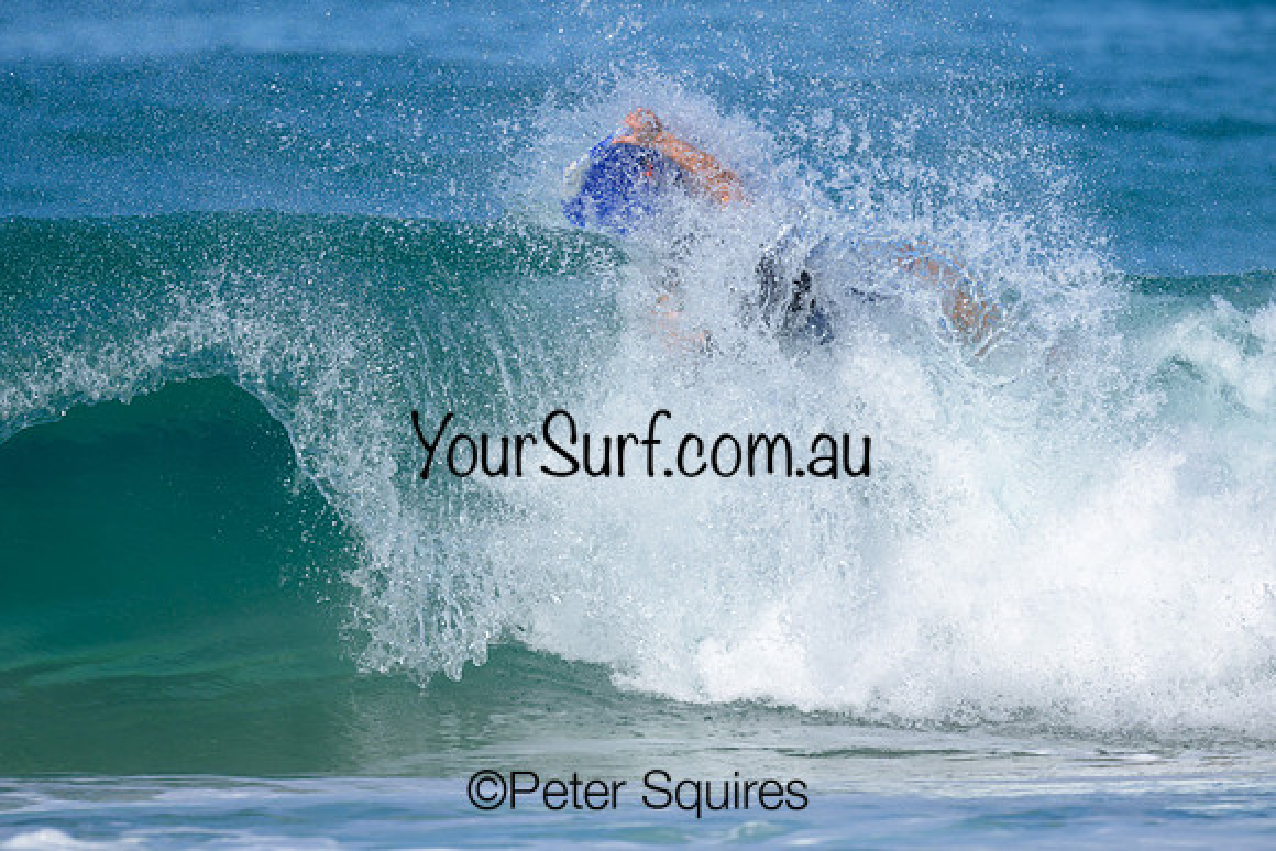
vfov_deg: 1.3
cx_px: 626
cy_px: 458
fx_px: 37176
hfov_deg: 2.0
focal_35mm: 1049
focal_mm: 800
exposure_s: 1/2000
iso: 200
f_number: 6.3
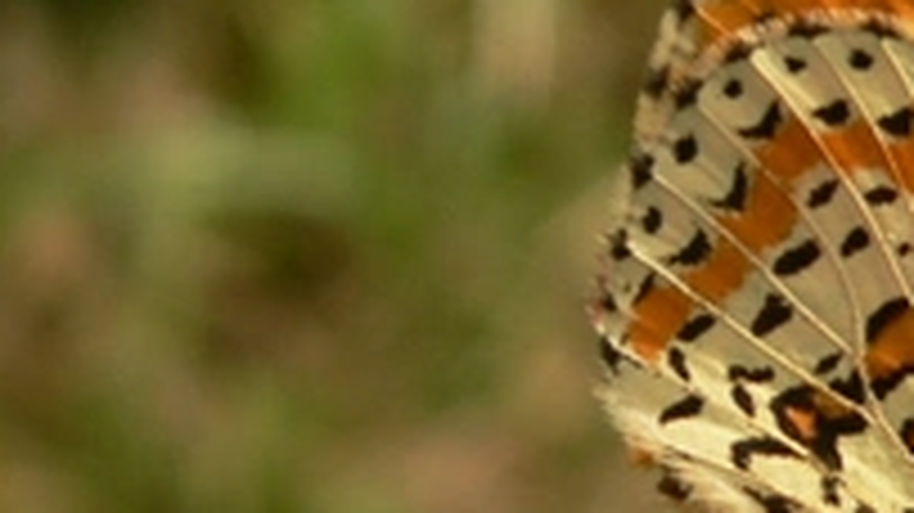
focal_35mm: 216
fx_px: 5233
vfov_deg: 5.6
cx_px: 693
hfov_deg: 10.0
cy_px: 297
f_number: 4
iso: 80
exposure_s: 1/250
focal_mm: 10.5
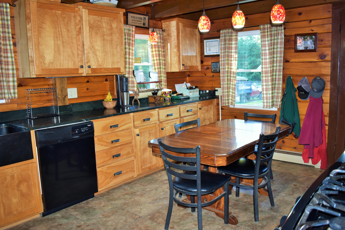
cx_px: 172
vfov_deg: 43.6
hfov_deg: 61.9
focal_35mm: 30
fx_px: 287
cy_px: 115
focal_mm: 20
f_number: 3.5
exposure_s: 1/30
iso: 450
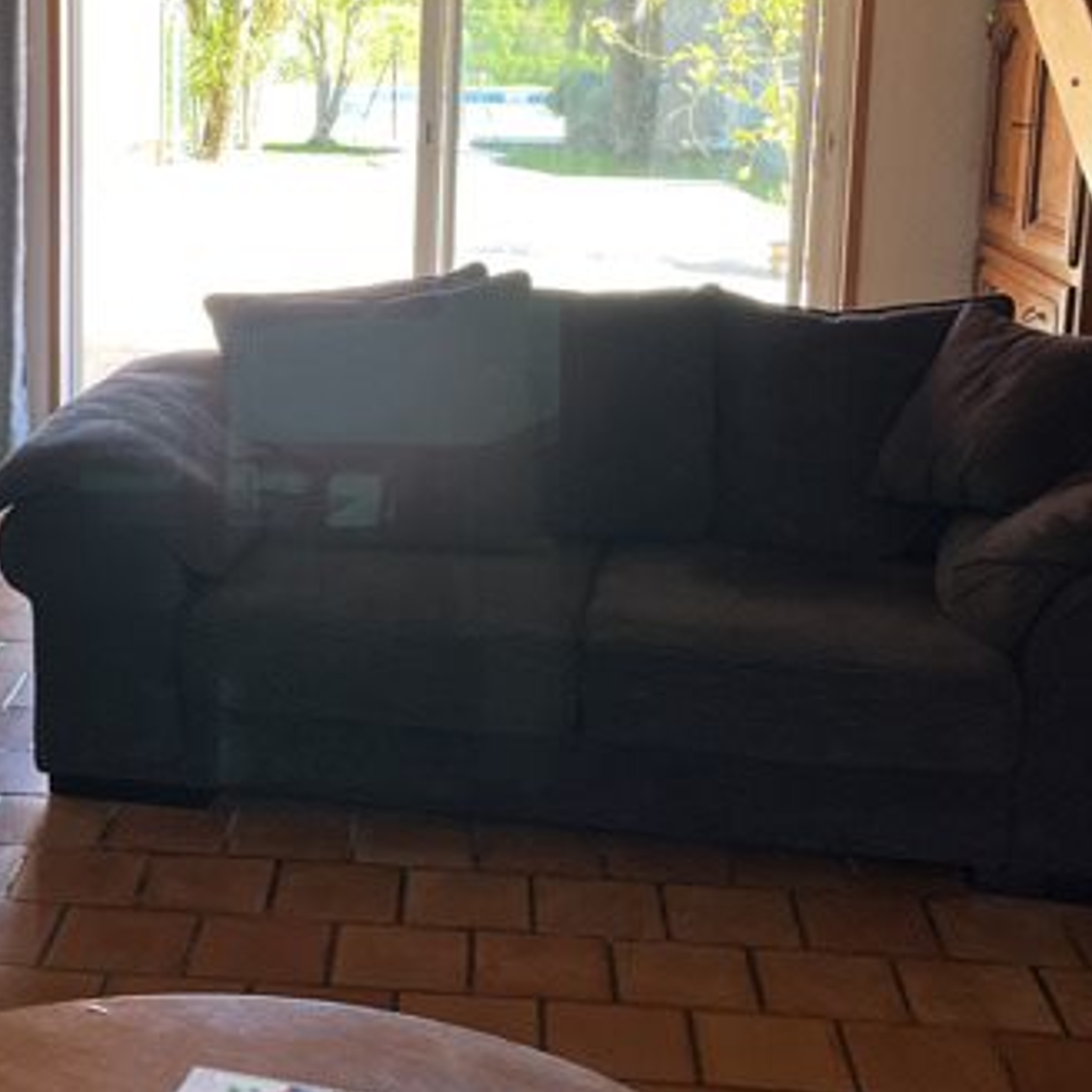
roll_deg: -1.1
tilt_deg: -9.7
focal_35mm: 56
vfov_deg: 30.1
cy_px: 286
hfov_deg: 30.1
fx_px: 1999
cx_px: 293
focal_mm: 5.1
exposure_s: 1/122
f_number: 1.6
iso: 64
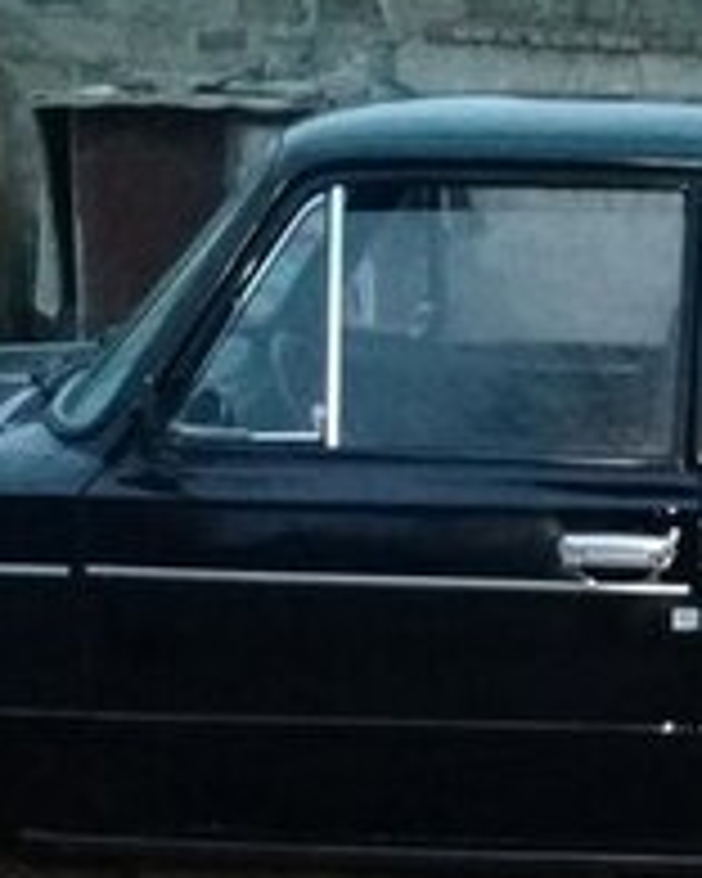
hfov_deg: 19.5
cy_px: 964
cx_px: 652
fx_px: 2000
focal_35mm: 77
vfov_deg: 23.3
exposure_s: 1/15
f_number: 2.2
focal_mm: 3.3
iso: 640
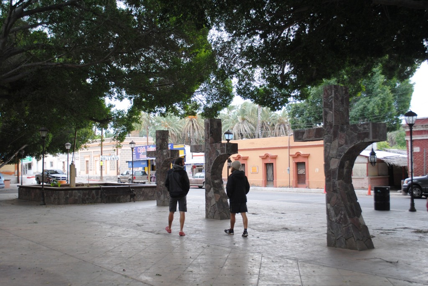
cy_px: 143
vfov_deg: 34.3
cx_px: 214
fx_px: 464
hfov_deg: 49.5
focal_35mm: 39
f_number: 4.2
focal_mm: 26
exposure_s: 1/60
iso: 200
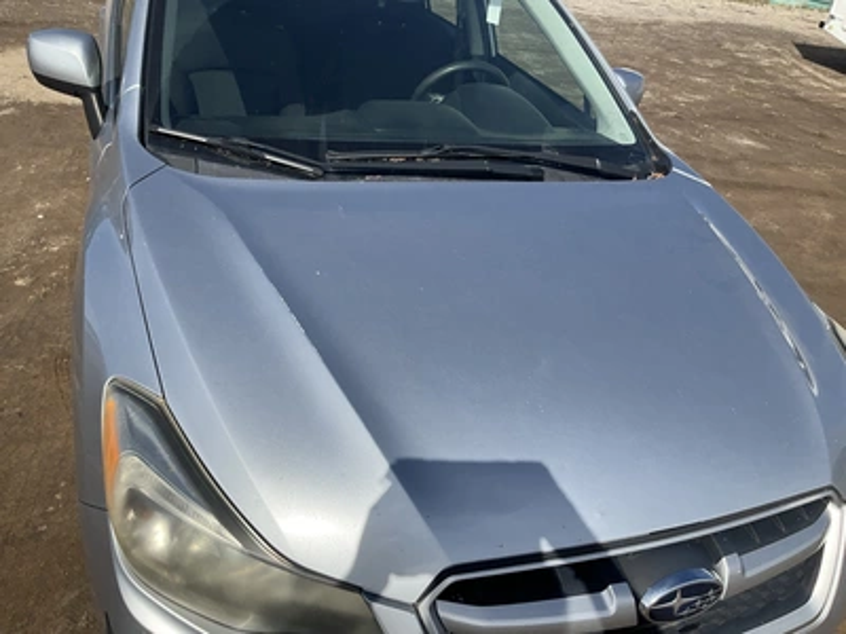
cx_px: 423
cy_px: 317
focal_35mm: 29
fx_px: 709
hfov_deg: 61.7
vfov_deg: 48.2
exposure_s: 1/2538
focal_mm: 3
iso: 25
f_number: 1.8
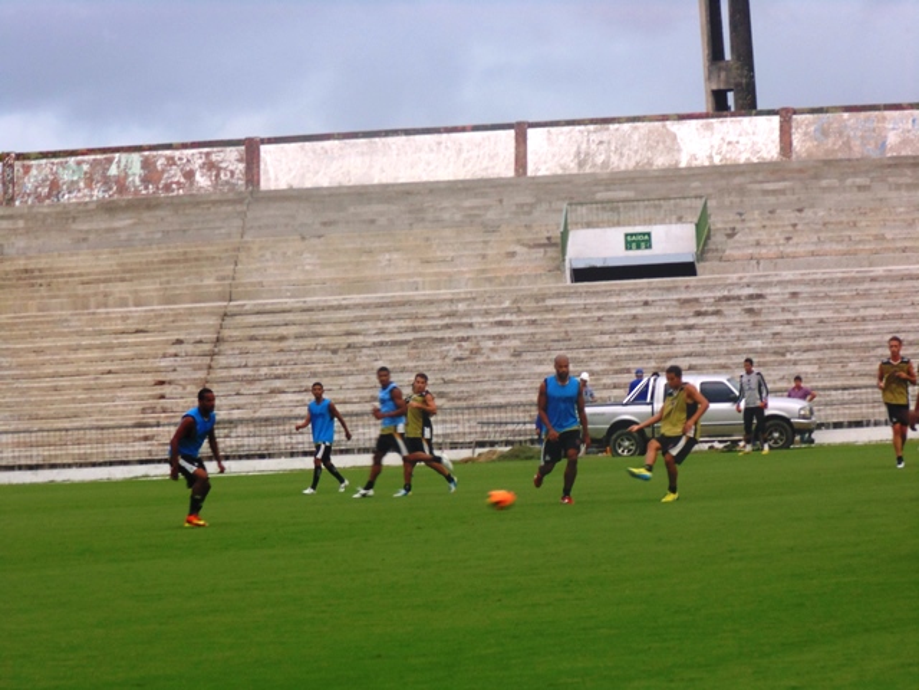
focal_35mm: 179
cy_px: 345
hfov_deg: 11.0
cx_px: 460
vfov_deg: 8.3
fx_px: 4752
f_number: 5.1
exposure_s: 1/60
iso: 80
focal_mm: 32.1
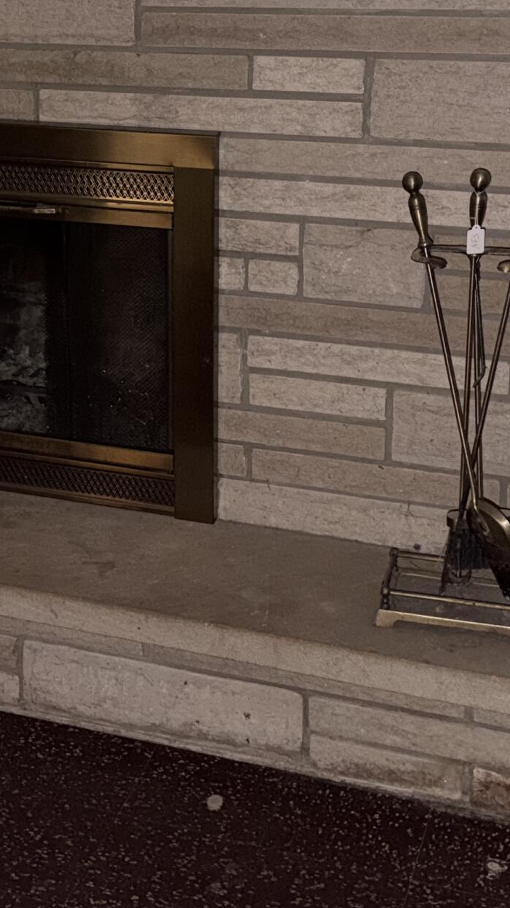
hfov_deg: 18.8
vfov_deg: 32.7
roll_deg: +1.8
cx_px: 56
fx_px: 1515
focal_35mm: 63
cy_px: 227
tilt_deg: -15.1
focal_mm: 6.76
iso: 160
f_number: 1.78
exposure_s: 1/4
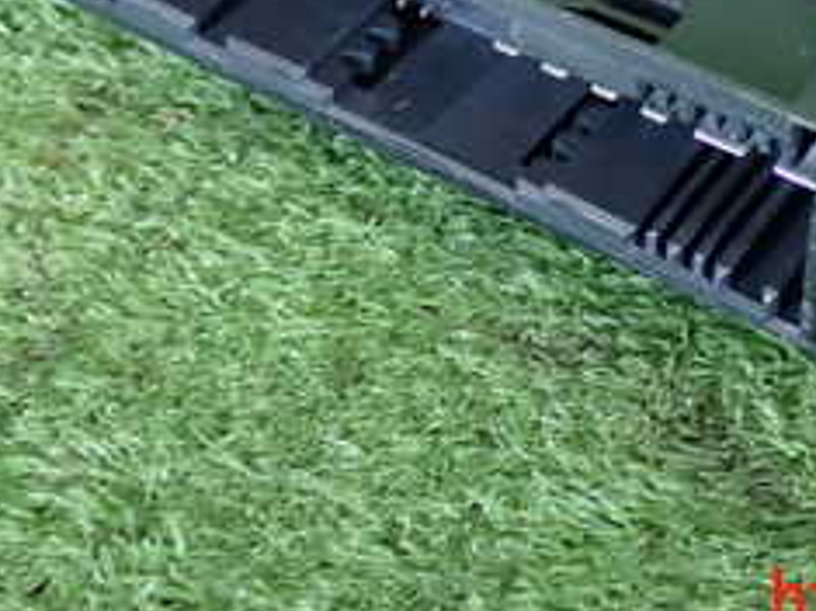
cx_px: 514
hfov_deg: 20.2
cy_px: -135
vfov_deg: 14.7
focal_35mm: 97
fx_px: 2285
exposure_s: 1/40
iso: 400
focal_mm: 6.83
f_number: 2.7
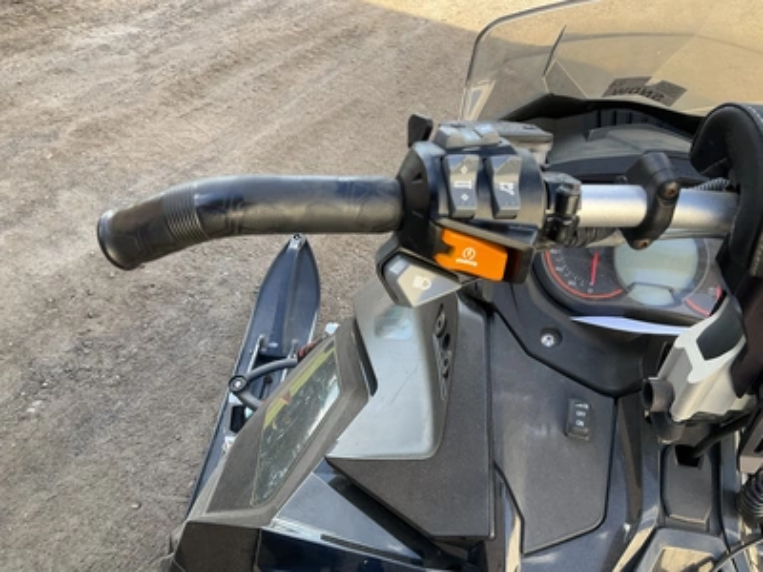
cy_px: 286
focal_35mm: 29
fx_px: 639
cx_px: 382
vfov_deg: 48.2
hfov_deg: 61.7
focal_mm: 3
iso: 20
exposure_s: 1/122
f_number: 1.8
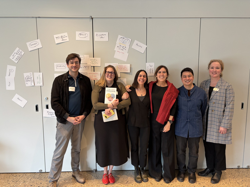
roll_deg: +0.4
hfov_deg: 67.3
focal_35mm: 26
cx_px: 125
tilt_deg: -6.7
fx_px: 188
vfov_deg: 53.1
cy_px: 94
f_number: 1.6
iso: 160
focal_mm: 5.96
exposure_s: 1/60
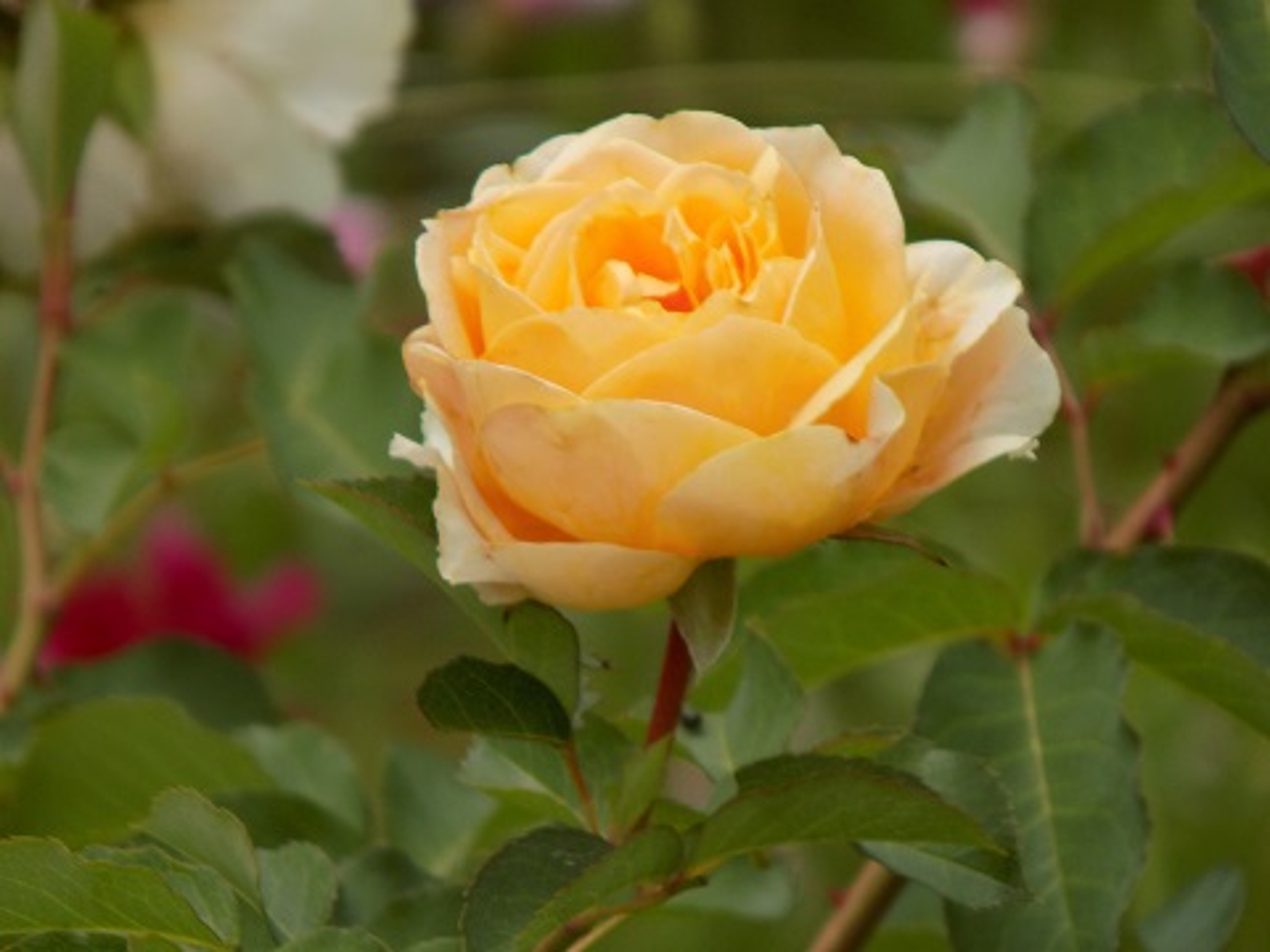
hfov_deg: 3.1
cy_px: 476
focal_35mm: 630
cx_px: 635
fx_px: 23114
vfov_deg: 2.4
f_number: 5.9
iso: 80
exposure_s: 1/400
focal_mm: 112
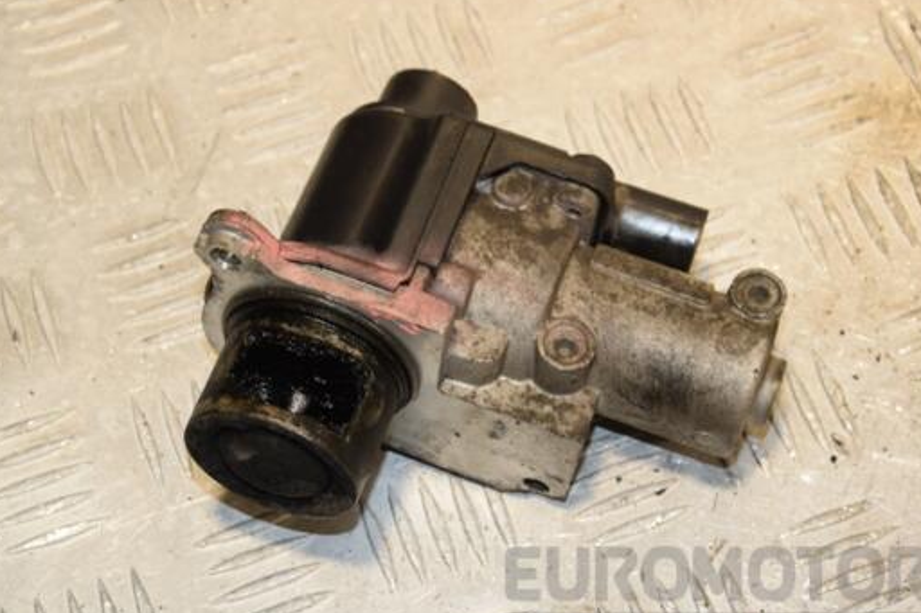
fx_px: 2609
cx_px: 471
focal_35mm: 102
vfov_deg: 13.4
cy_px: 334
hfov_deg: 20.0
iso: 800
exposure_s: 1/200
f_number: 7.1
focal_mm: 58
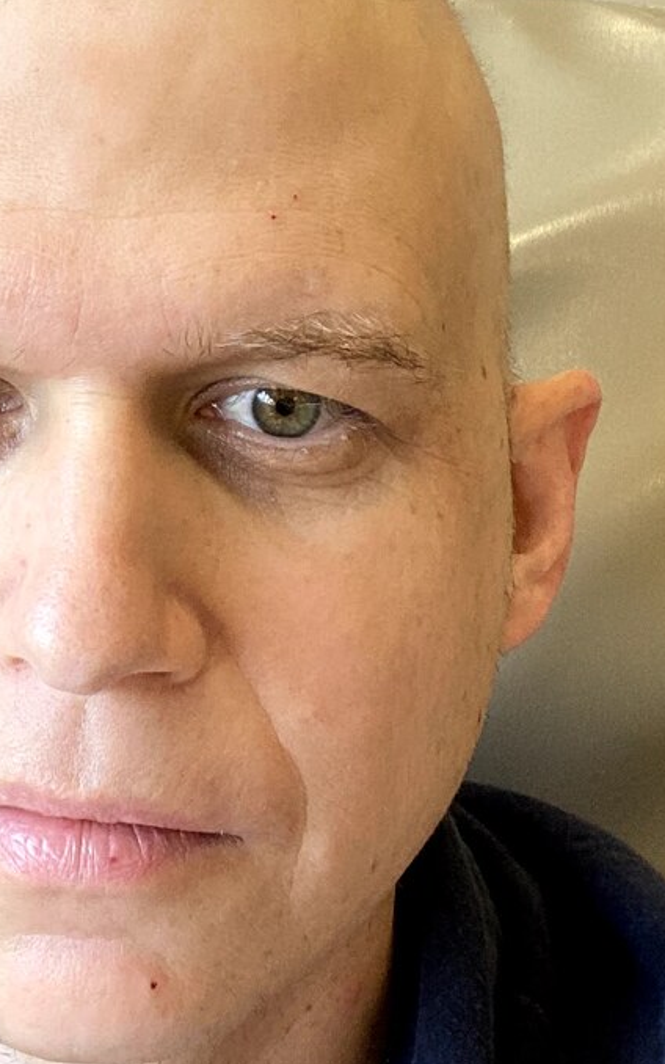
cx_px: 113
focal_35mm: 75
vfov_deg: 27.2
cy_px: 295
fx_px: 2174
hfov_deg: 17.2
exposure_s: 1/70
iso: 100
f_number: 2.2
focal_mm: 2.71
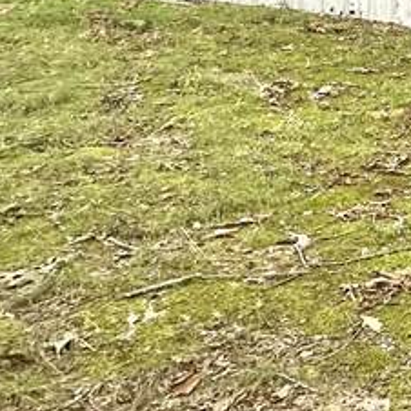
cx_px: 973
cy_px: -78
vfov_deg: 22.7
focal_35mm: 70
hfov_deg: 15.1
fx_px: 940
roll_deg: -1.9
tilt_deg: -0.9
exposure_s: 1/99
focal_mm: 2.22
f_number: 2.2
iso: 125
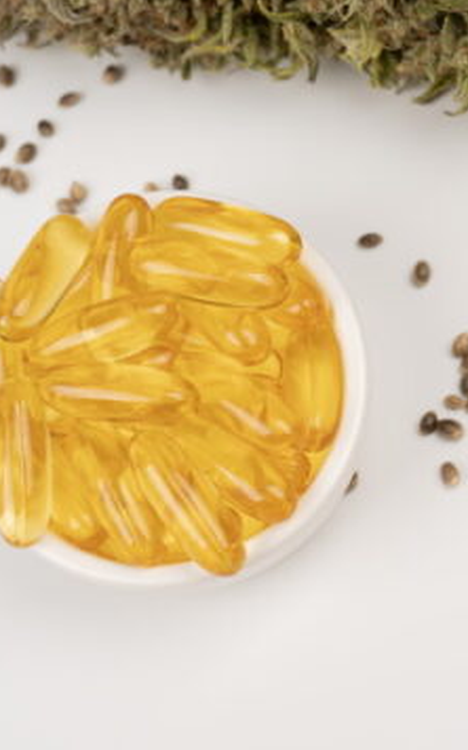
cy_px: 375
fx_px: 1574
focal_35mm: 77
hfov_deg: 16.8
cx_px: 343
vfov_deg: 26.8
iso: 100
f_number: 7.1
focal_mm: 50
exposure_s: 1/125
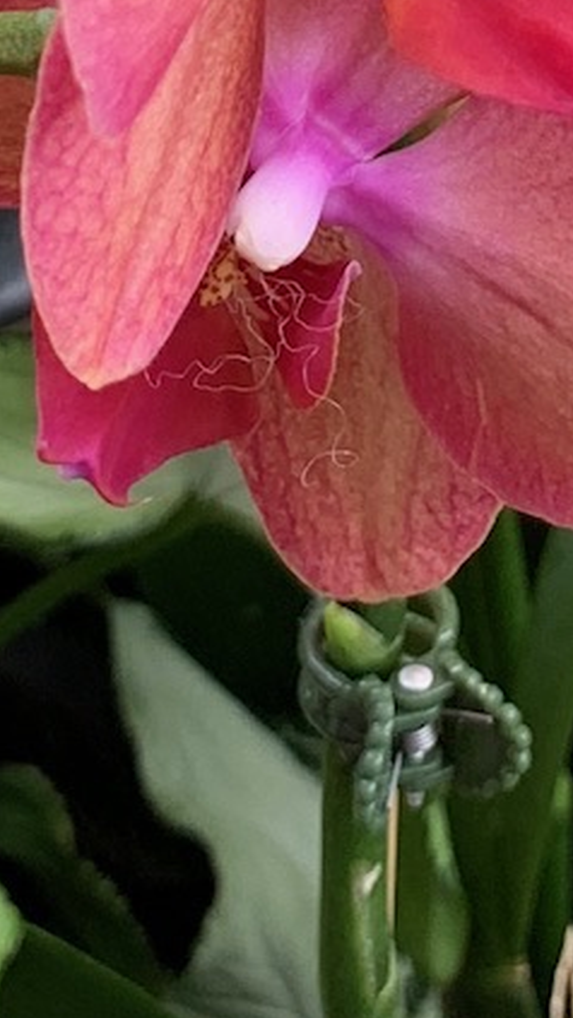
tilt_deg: -20.0
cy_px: -604
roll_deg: -1.7
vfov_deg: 14.4
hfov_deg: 8.7
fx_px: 3700
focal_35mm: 137
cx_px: 710
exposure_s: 1/121
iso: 40
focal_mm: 4.25
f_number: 1.8
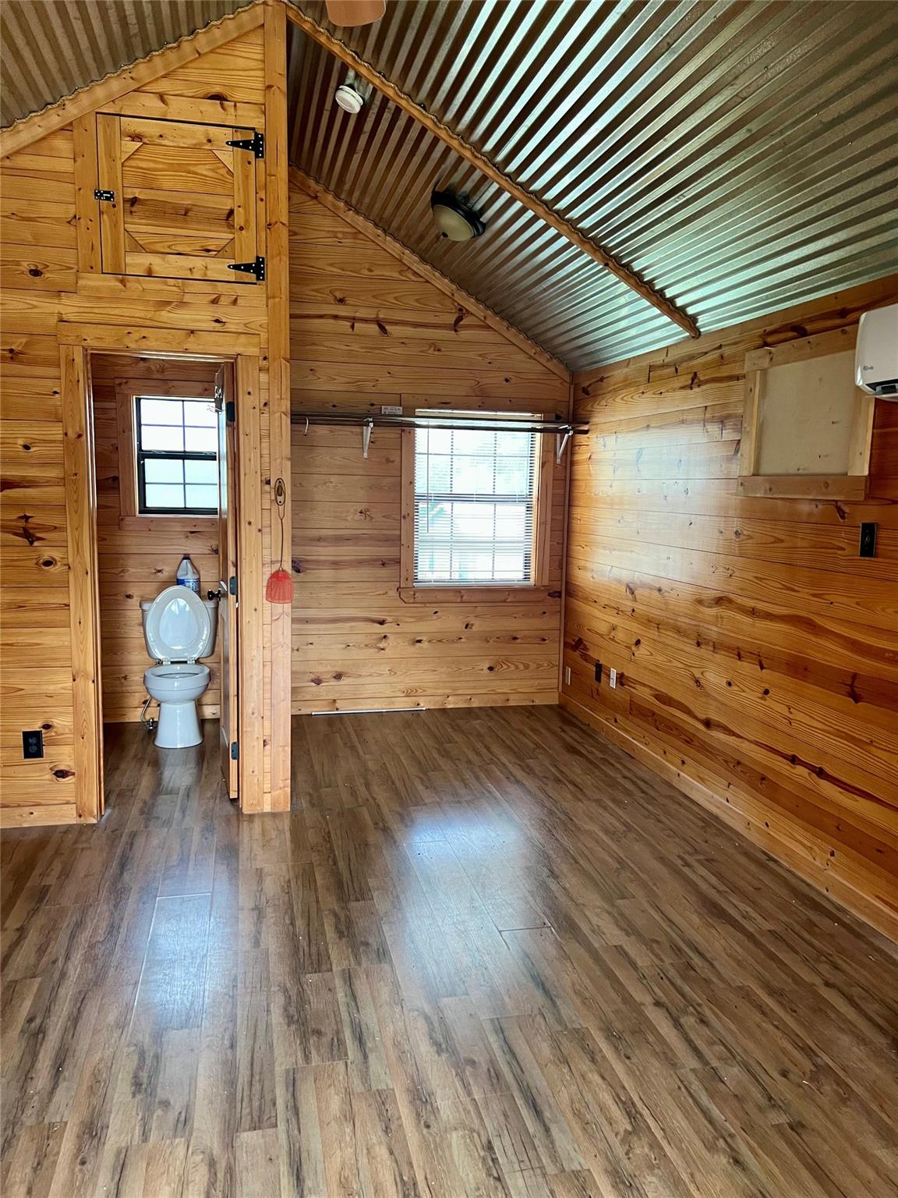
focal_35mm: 26
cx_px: 449
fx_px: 899
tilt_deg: -6.6
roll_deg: -1.1
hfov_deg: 53.1
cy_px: 599
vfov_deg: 67.3
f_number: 1.5
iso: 125
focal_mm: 5.7
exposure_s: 1/79
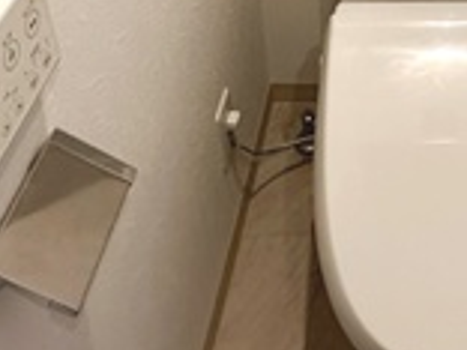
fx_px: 850
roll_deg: -1.5
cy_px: -217
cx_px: 467
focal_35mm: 63
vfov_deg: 19.4
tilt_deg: -26.0
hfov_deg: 28.8
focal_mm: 2.22
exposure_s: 1/60
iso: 160
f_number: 2.2
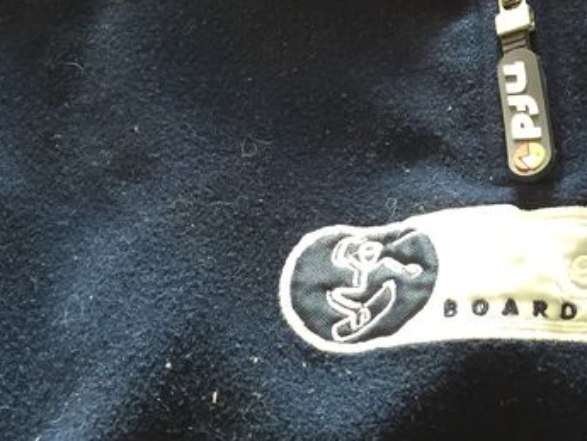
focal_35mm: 84
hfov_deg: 22.4
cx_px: 582
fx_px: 1425
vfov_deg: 17.5
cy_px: 145
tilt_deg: -68.9
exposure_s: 1/33
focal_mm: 4.15
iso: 125
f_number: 2.2
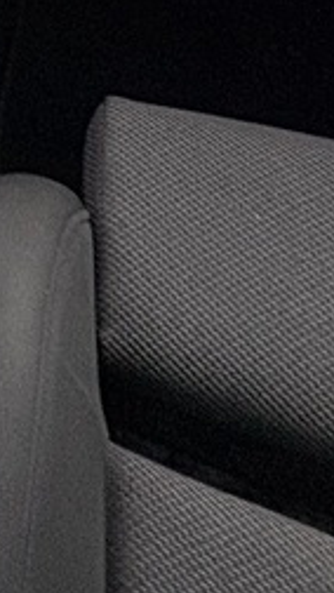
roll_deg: +2.2
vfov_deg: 17.0
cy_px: -640
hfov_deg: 10.7
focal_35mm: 87
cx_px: -590
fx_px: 1368
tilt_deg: -18.0
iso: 200
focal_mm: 2.22
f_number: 2.2
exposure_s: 1/99
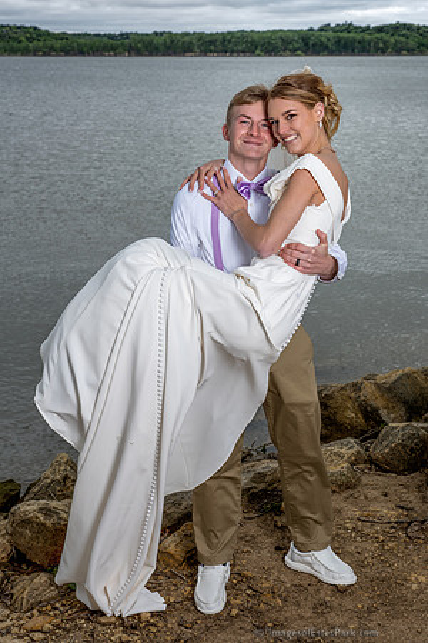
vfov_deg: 39.6
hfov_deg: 27.0
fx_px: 892
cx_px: 214
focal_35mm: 50
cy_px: 322
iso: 100
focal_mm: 50
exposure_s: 1/250
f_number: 7.1
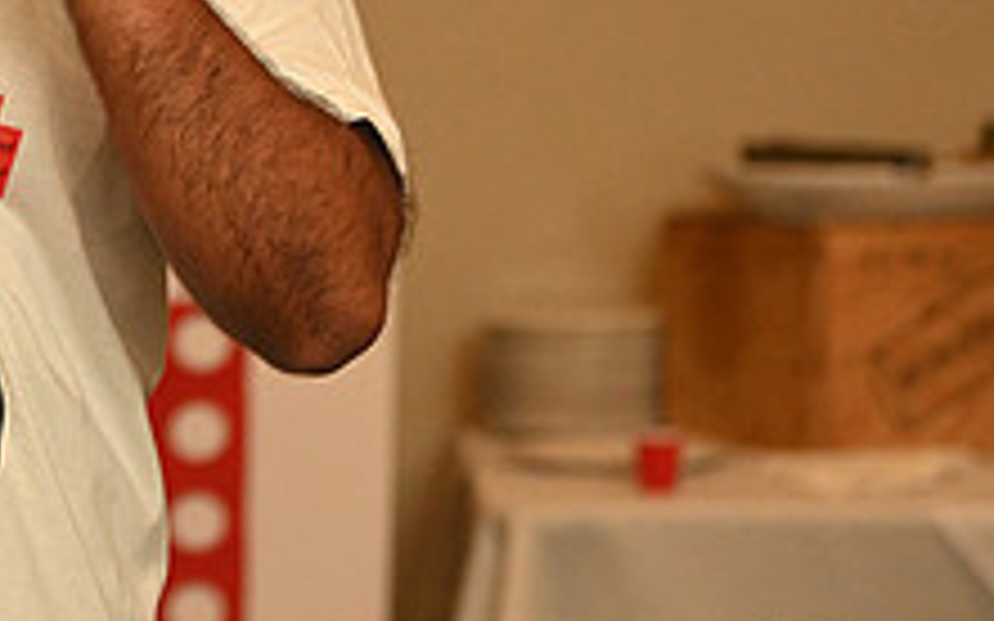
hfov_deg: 6.5
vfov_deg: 4.1
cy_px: 7
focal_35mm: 321
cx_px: -211
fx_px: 8694
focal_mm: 120
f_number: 4
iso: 3200
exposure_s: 1/160
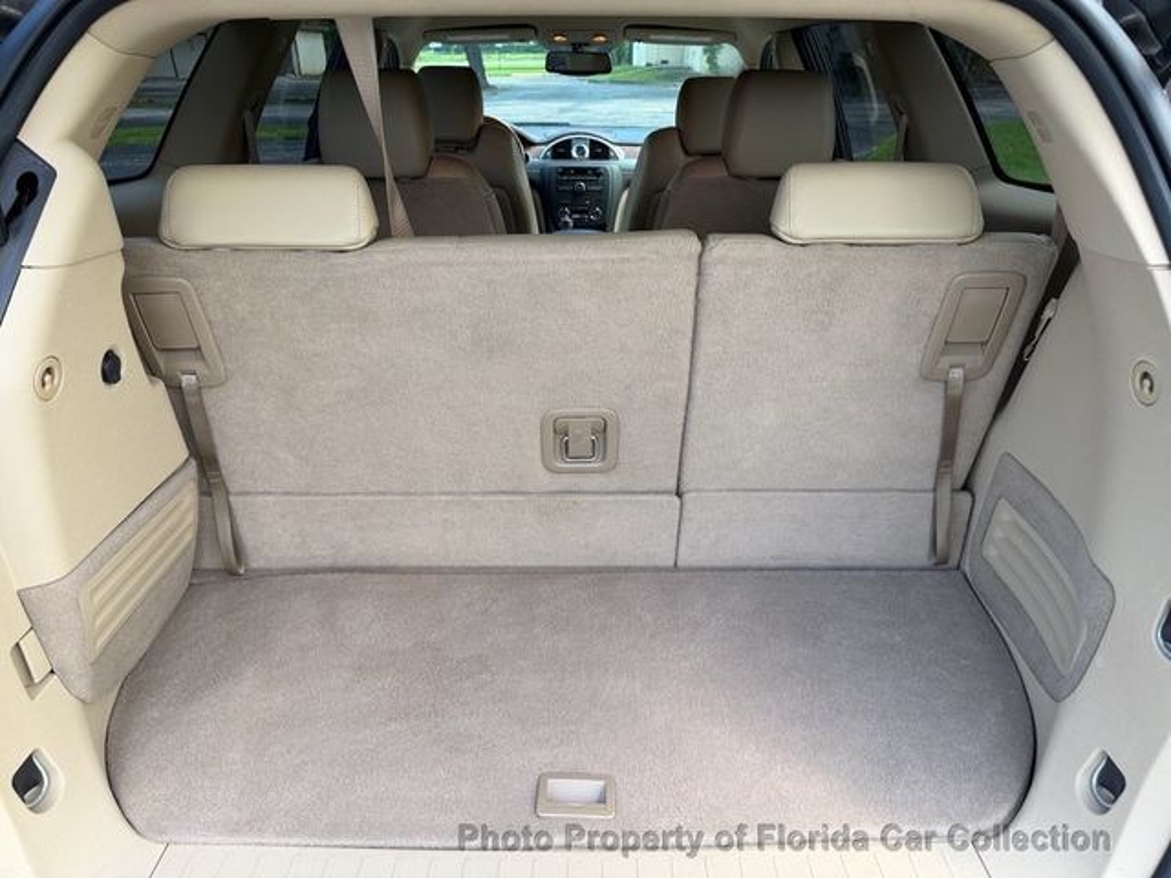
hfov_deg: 71.6
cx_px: 586
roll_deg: +0.5
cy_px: 439
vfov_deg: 56.8
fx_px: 812
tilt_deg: -26.4
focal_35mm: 24
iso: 64
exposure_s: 1/240
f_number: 1.78
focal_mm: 6.76
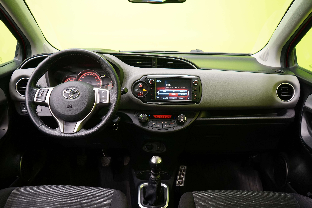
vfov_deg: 46.4
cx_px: 156
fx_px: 243
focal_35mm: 28
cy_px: 104
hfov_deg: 65.5
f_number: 5
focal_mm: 28
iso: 1250
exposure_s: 1/20
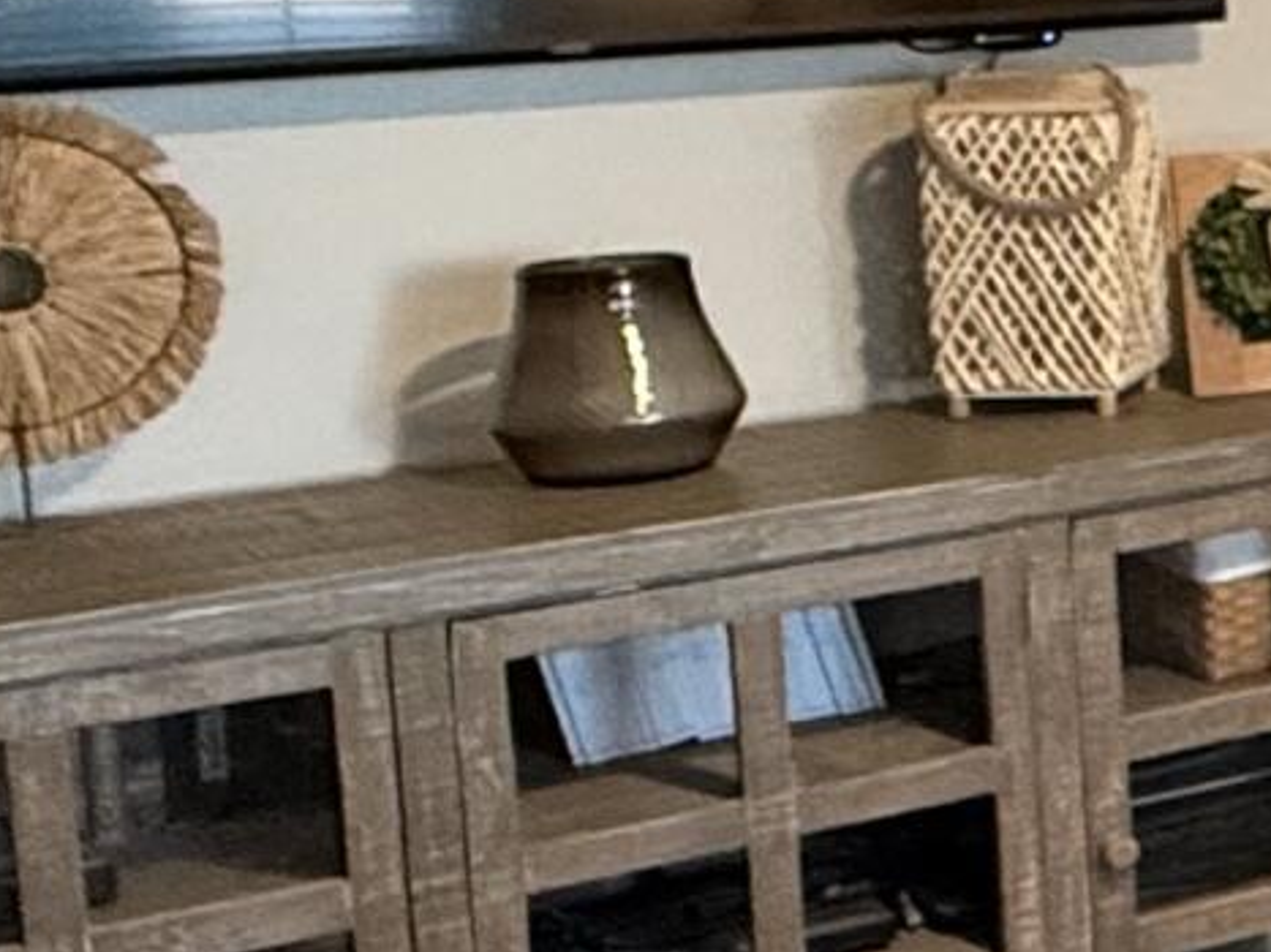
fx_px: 3304
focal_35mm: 90
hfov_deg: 16.8
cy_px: 190
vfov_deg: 16.3
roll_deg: +0.4
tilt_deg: -6.7
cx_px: 2479
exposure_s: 1/60
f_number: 2.2
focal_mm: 2.22
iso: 640
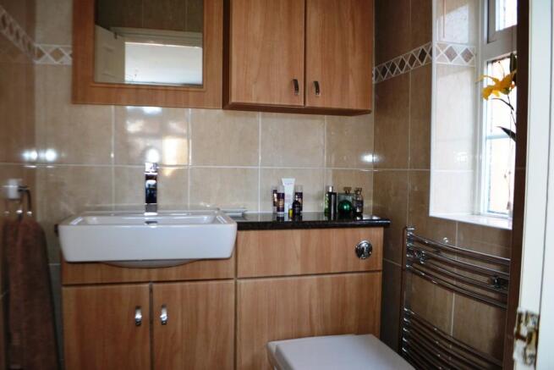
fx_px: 416
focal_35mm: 27
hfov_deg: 67.4
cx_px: 277
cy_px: 185
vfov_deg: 48.0
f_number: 3.5
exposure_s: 1/60
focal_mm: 18
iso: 900
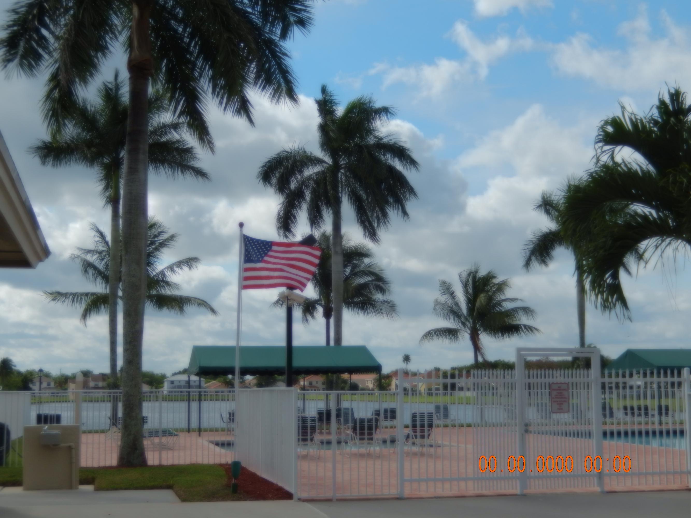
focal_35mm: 51
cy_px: 259
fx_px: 1018
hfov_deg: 37.5
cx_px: 346
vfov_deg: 28.6
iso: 125
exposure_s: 1/400
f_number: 9
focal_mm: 9.2
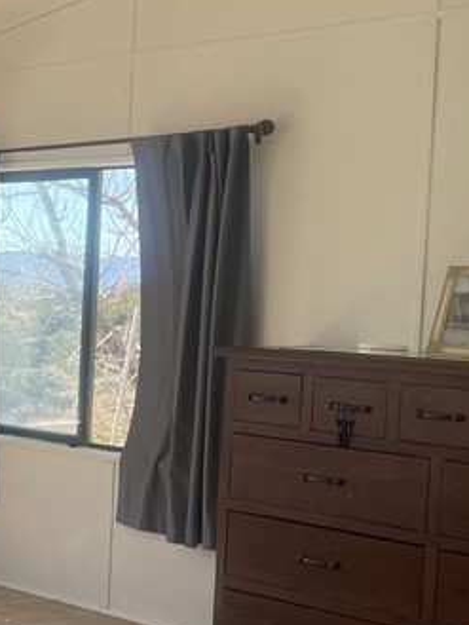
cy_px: 376
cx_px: -420
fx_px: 1462
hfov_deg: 15.3
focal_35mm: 81
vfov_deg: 24.1
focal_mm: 4.2
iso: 32
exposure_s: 1/473
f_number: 1.6
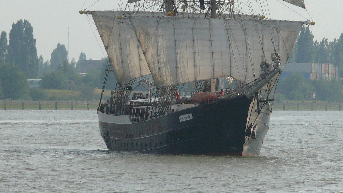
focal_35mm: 768
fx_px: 6986
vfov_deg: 1.6
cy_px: -57
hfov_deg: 2.8
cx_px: 206
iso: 100
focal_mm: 88.8
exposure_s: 1/500
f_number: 8
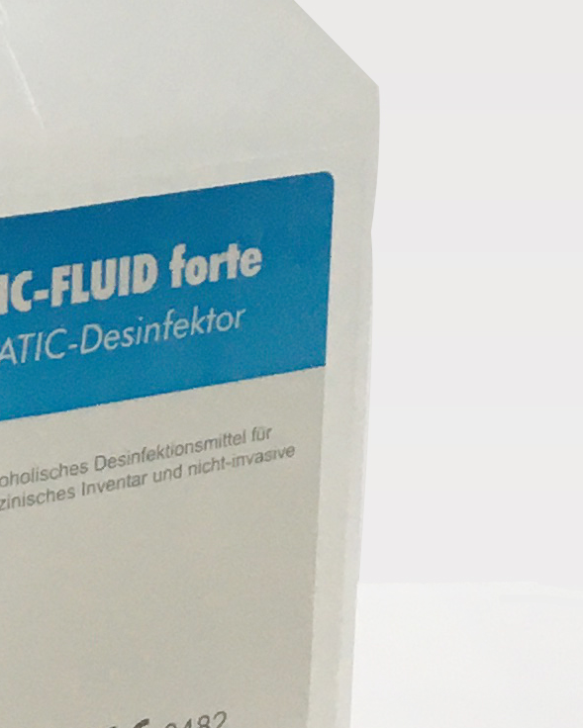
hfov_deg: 9.7
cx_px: -318
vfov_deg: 12.2
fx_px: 3342
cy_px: -143
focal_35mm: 155
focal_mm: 4.15
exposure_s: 1/33
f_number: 2.2
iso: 25
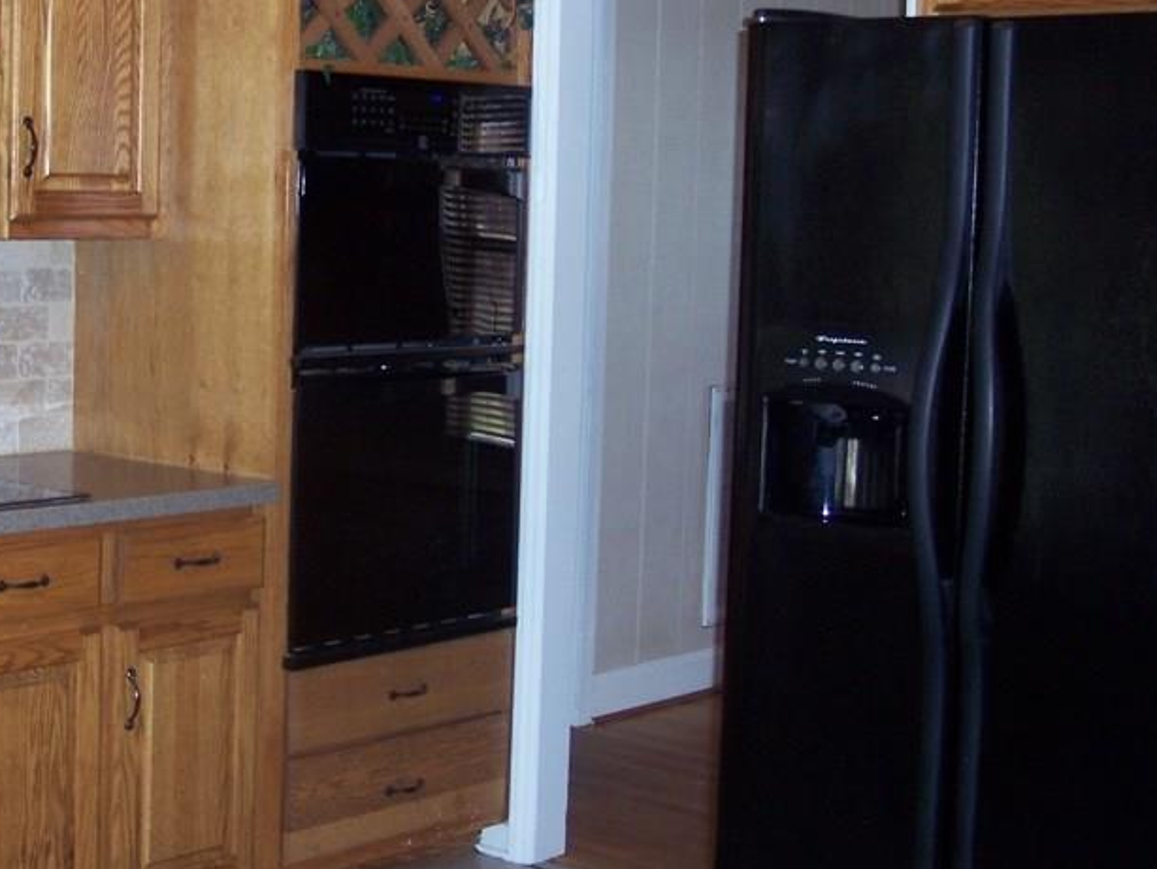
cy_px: 332
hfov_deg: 29.1
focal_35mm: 65
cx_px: 215
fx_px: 2173
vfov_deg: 22.6
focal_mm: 8
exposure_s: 1/60
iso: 140
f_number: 2.8
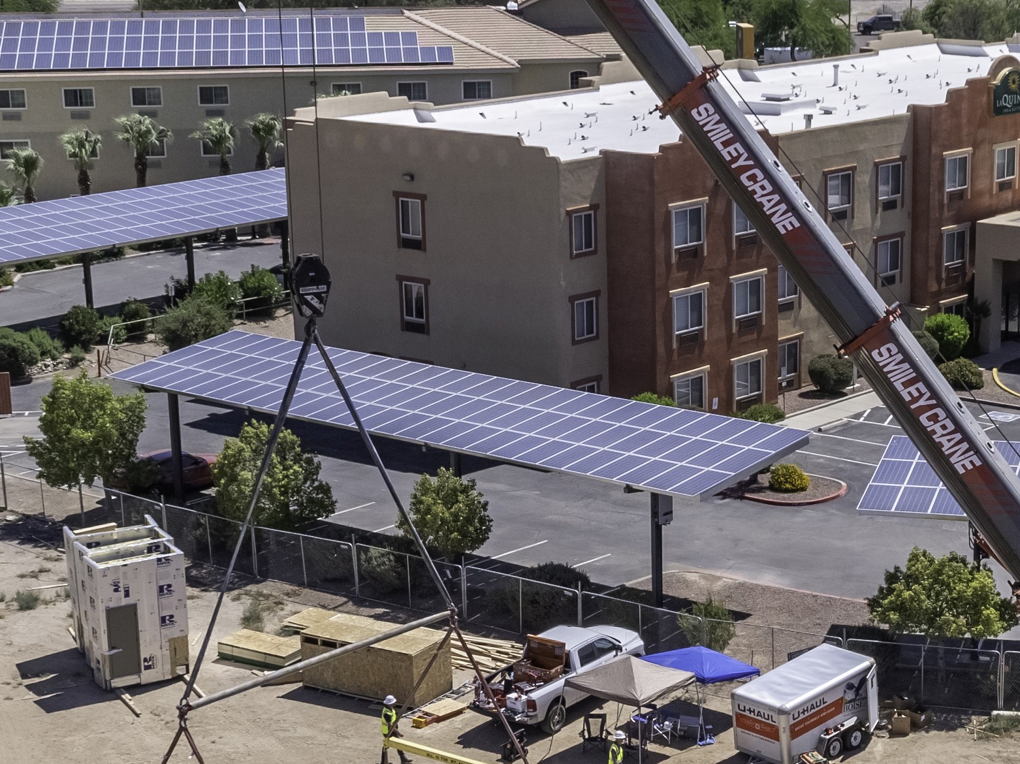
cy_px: 596
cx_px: 736
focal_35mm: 81
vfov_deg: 18.1
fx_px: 2386
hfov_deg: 23.9
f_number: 5.6
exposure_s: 1/120
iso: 100
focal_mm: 12.29
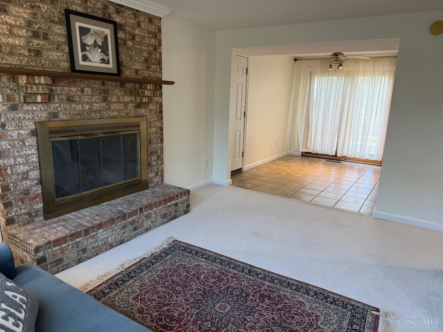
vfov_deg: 56.8
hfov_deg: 71.6
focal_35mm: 24
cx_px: 222
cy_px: 166
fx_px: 307
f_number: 1.78
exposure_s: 1/120
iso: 200
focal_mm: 6.76
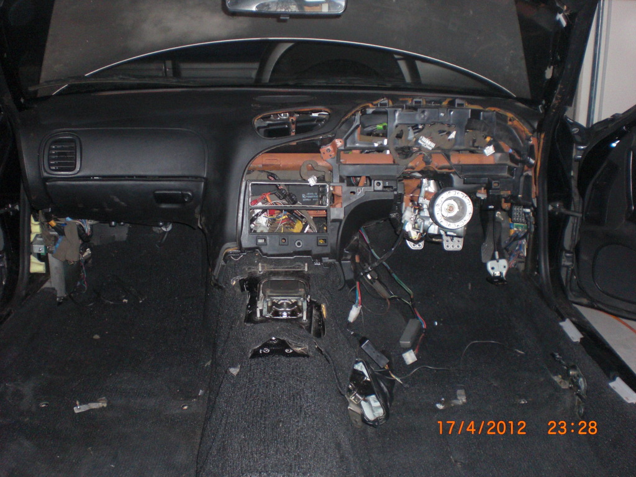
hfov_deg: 49.0
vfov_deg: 37.7
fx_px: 698
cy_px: 238
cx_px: 318
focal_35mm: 38
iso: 200
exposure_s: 1/60
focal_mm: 6.3
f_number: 3.1
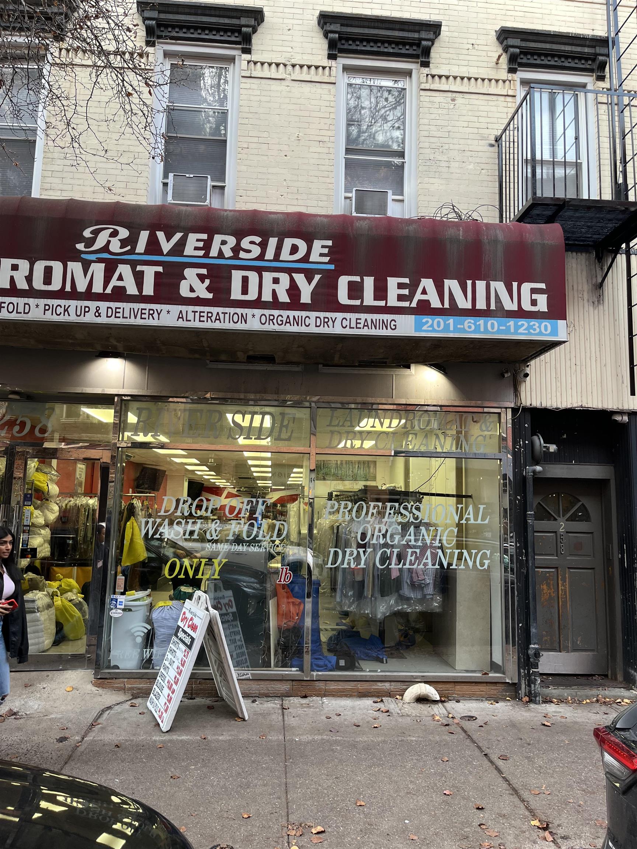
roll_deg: +1.3
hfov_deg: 53.1
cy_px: 424
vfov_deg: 67.3
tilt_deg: +10.0
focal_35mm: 26
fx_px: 638
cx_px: 318
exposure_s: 1/122
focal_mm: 5.1
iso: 50
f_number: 1.6
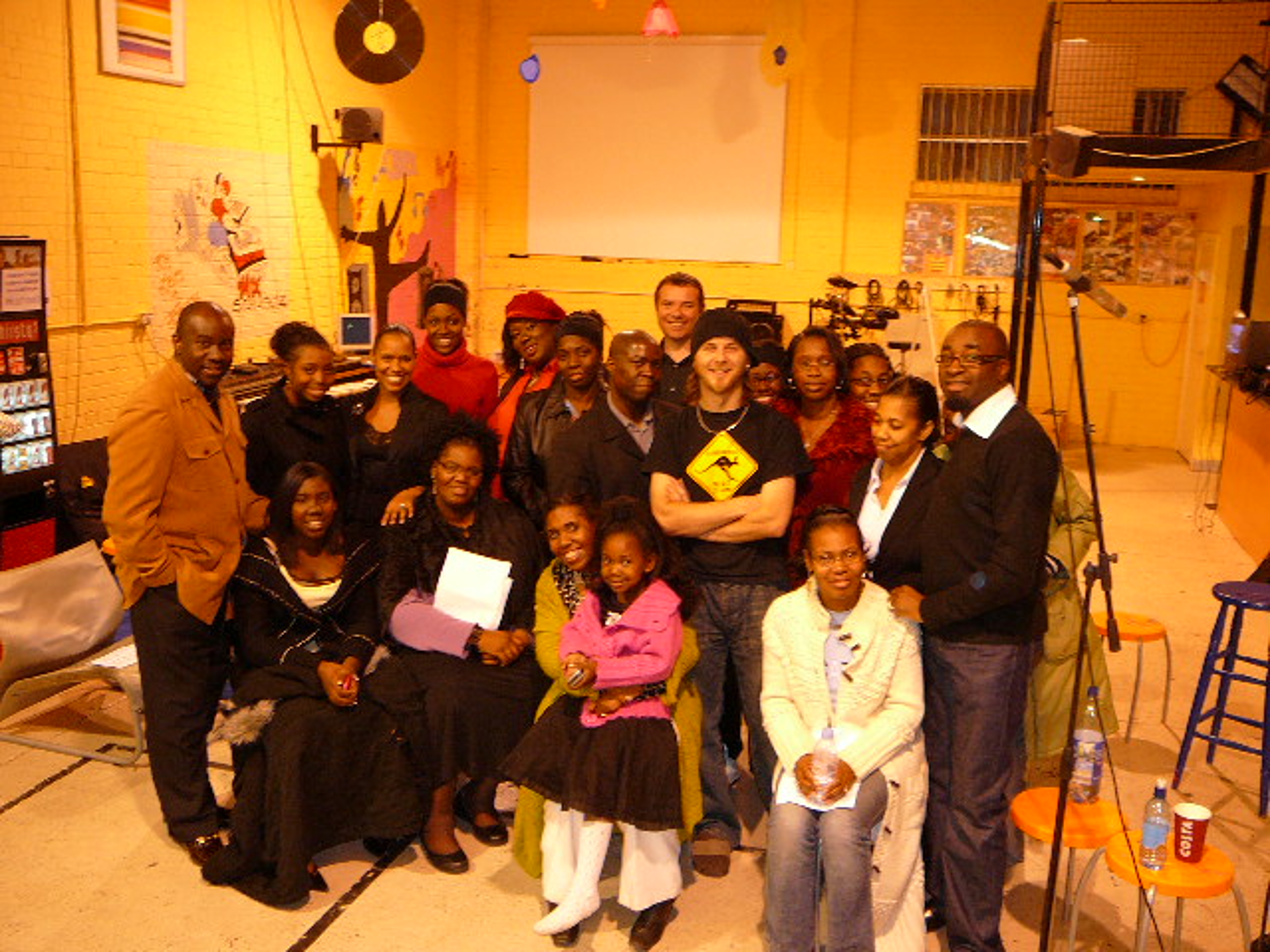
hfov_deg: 52.6
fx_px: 1284
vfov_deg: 40.7
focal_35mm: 35
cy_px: 476
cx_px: 635
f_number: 2.8
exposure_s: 1/13
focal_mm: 5.2
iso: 100
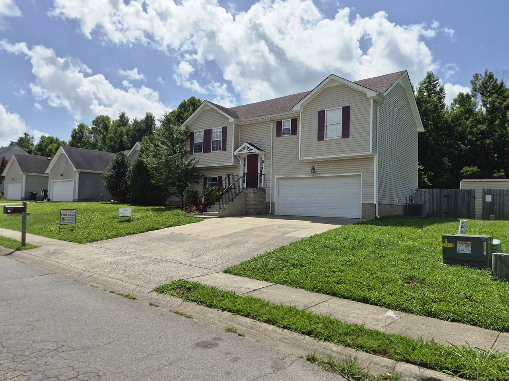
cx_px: 254
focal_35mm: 23
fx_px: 338
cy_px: 190
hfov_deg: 73.9
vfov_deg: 58.9
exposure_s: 1/7696
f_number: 1.8
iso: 50
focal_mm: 5.4
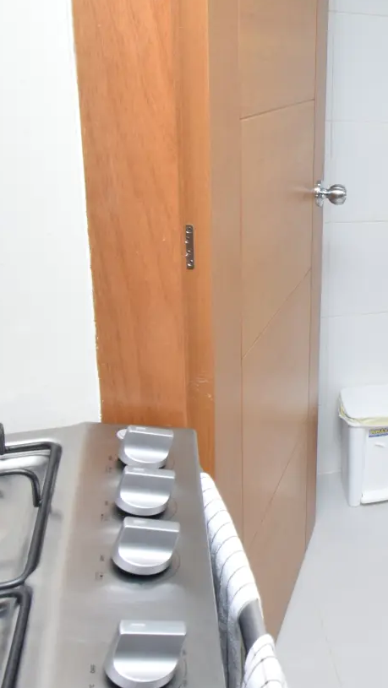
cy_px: 252
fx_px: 676
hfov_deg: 28.4
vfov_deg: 53.3
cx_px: 450
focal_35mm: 37
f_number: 10
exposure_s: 1/125
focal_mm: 10
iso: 800
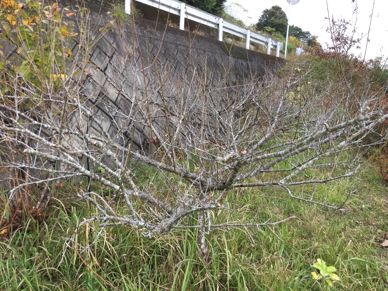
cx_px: 194
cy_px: 146
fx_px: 347
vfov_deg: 45.4
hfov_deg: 58.4
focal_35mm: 31
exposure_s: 1/181
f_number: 2.4
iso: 25
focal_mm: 3.3
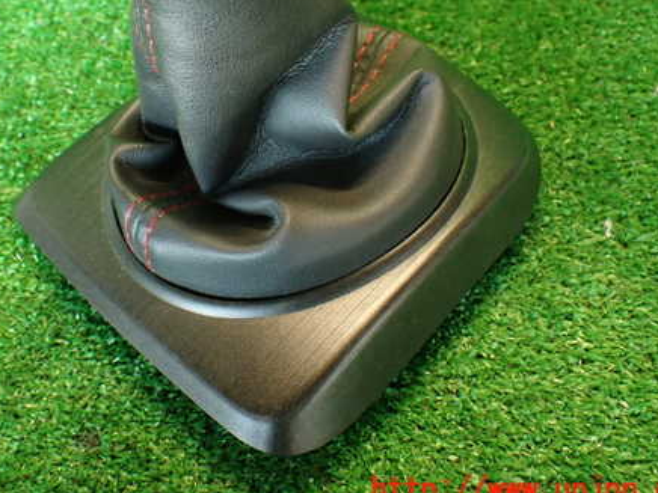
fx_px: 836
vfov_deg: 32.6
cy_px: 170
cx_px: 260
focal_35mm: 44
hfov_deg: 42.7
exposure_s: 1/30
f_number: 2.4
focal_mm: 5.79
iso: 400
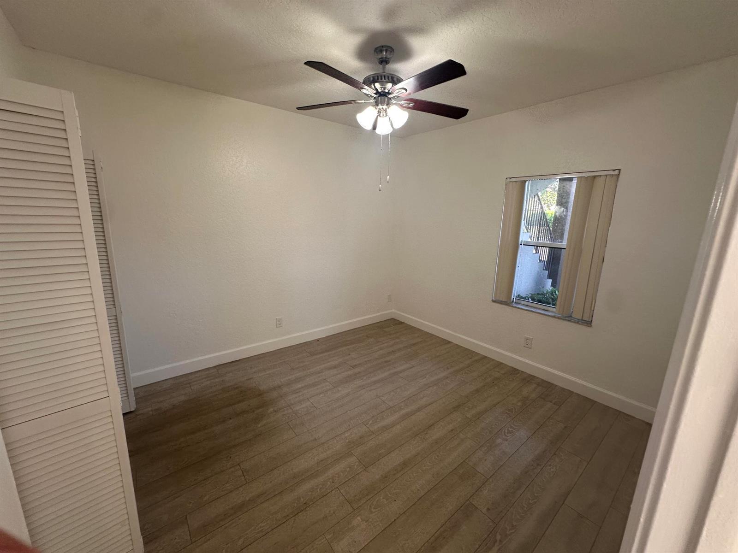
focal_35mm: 14
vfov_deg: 85.7
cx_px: 369
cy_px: 276
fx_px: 298
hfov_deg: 102.1
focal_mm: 2.22
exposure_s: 1/120
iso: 160
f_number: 2.2
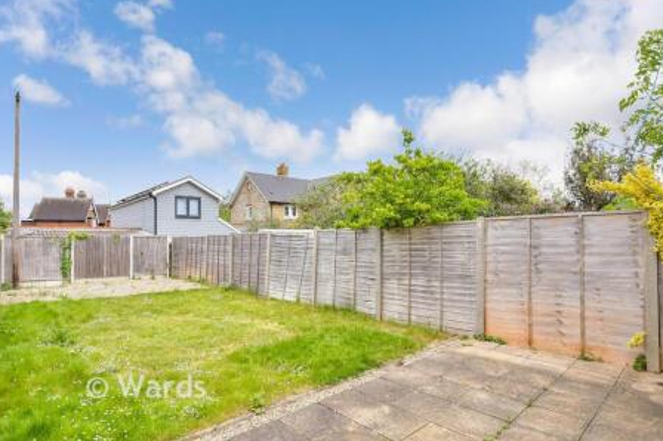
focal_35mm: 17
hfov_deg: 93.2
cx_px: 315
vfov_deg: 70.3
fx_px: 313
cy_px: 226
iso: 320
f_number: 8
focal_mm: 11
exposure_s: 1/160
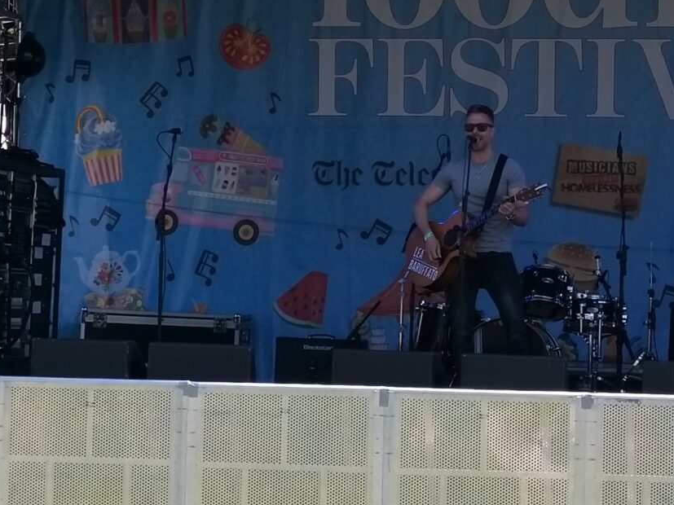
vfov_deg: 9.2
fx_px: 3134
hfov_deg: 12.3
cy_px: 75
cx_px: 422
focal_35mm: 161
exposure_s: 1/374
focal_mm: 5.54
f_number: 2.4
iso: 40
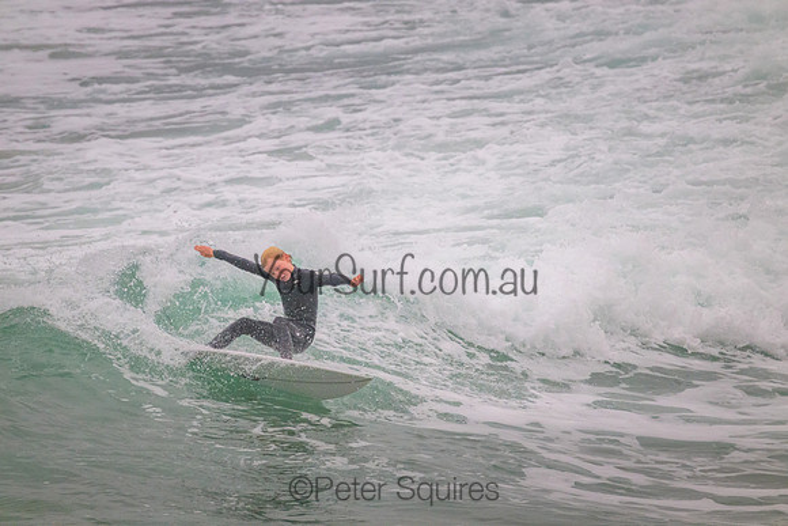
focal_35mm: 800
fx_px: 17514
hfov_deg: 2.6
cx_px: 394
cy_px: 263
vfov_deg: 1.7
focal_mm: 800
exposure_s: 1/1250
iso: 3600
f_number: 11
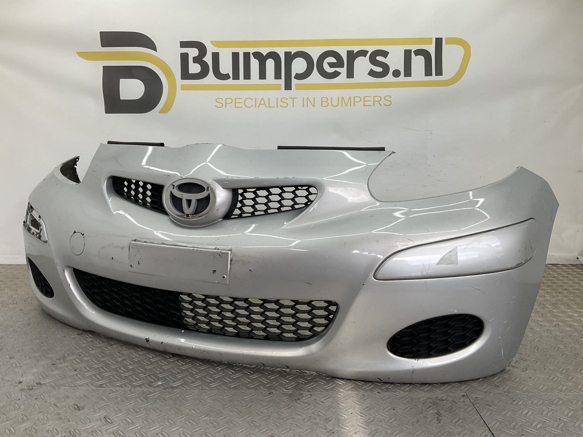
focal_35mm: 29
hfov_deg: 61.7
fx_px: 488
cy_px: 218
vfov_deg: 48.2
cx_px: 292
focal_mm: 3
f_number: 1.8
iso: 16
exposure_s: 1/161
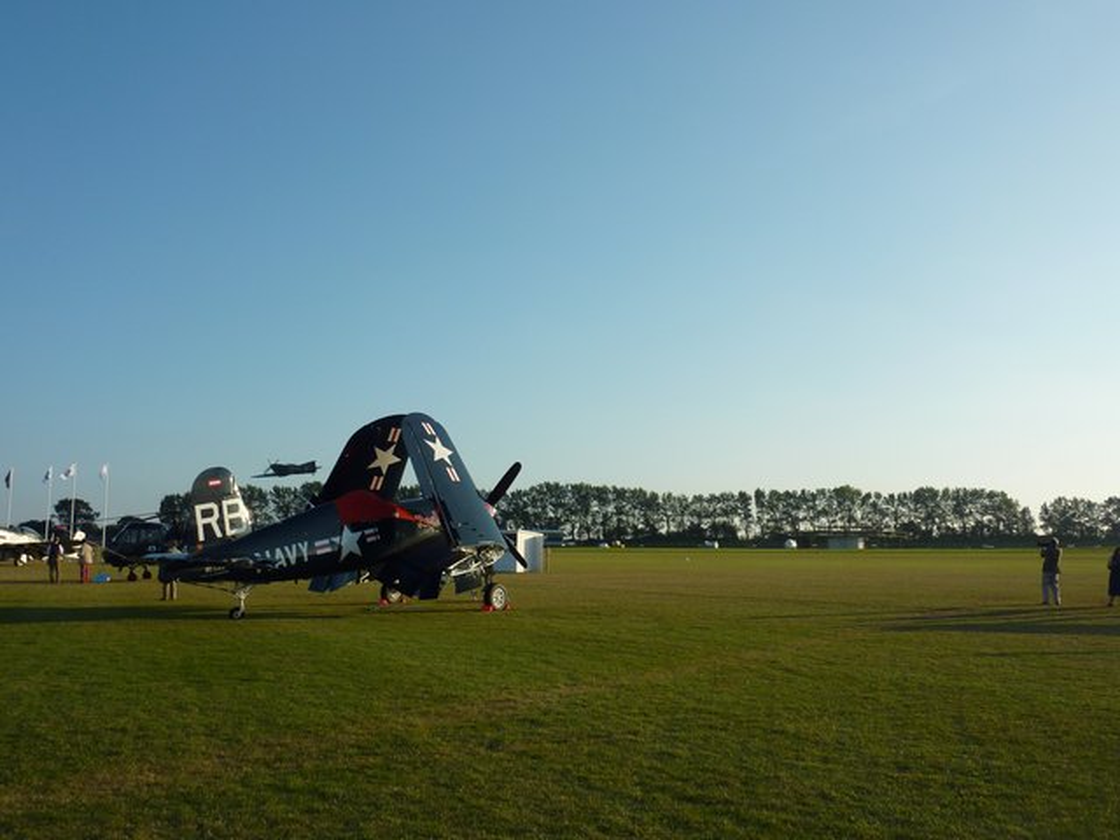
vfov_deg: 46.8
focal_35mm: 30
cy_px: 420
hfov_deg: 60.0
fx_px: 971
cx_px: 560
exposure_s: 1/500
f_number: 4.5
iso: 80
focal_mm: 5
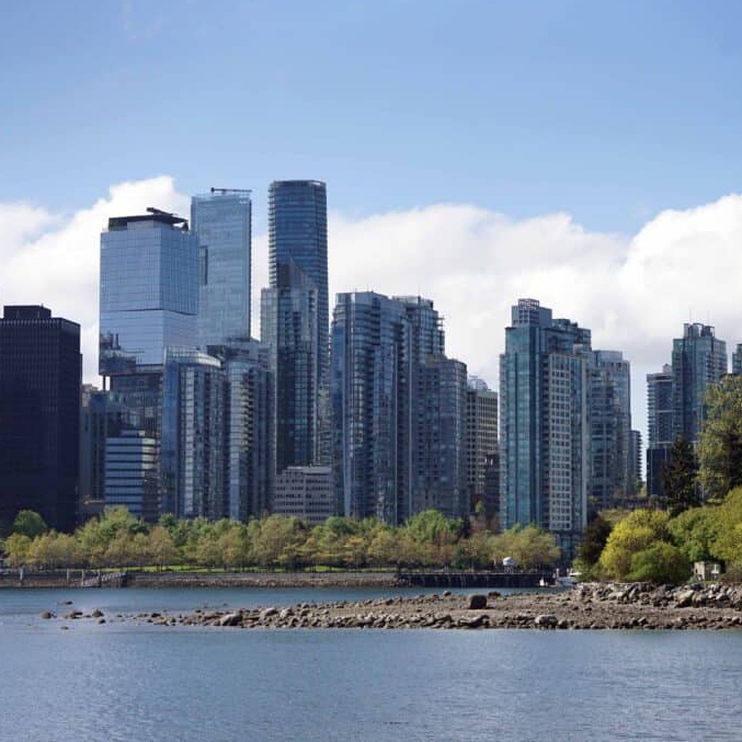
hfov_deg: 19.2
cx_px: 478
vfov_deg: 19.3
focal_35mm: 90
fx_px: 2183
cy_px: 369
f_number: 2.8
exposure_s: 1/8000
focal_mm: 70
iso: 500
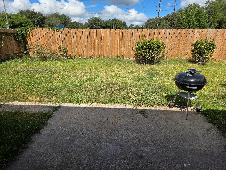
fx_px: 150
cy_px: 85
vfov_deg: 58.9
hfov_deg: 73.9
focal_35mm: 23
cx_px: 113
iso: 80
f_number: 1.8
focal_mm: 5.4
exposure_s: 1/5545
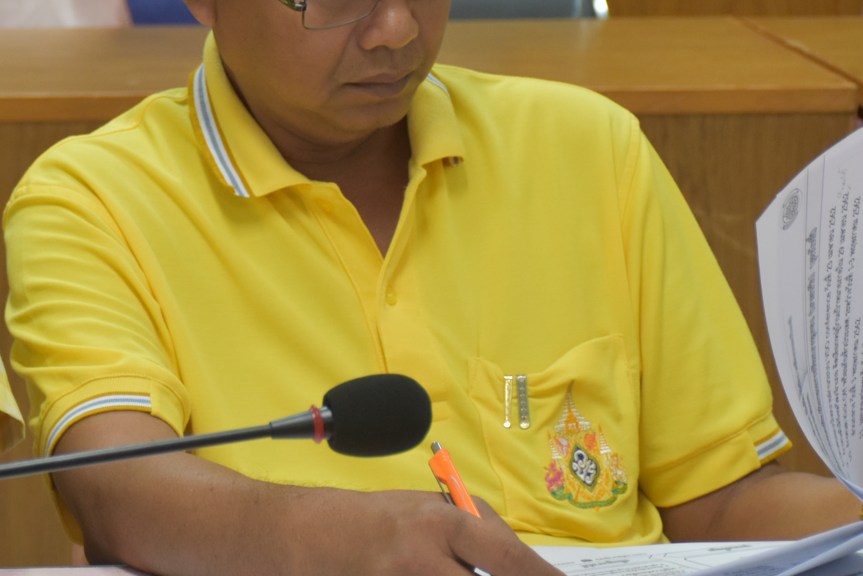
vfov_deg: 7.7
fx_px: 4290
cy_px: 102
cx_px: 16
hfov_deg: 11.4
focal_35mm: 179
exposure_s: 1/60
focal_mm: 52
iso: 900
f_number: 4.8
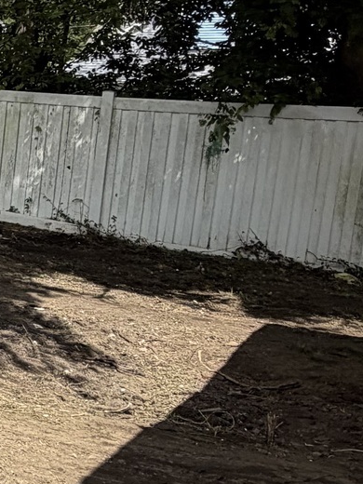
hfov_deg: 17.5
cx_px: -349
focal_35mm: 62
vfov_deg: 31.1
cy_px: 191
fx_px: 867
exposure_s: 1/770
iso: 25
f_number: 2.2
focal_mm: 2.22
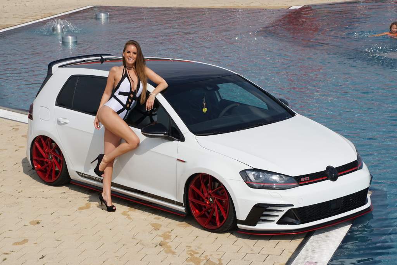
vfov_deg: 12.2
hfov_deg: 18.2
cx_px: 198
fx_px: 1241
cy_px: 132
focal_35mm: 112
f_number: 9
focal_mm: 75
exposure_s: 1/1600
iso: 400
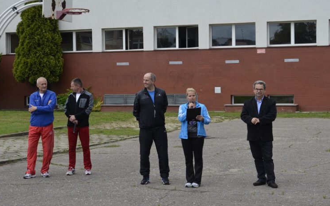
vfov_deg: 16.5
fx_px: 711
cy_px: 111
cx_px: 166
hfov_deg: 26.1
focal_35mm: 79
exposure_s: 1/250
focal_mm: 50
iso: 180
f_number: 8
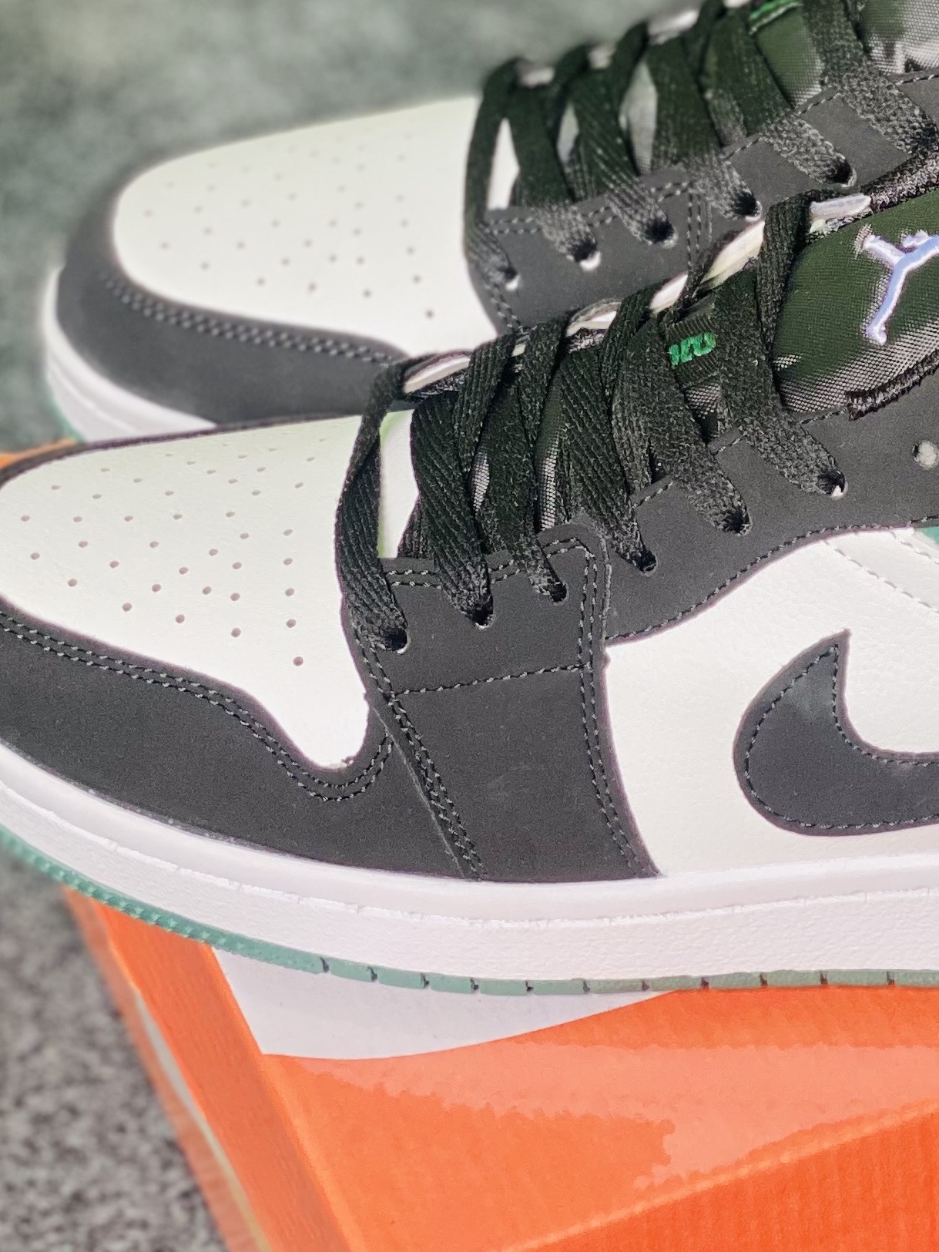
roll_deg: +0.5
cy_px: 497
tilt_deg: -38.8
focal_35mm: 129
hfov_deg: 11.4
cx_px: 894
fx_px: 4665
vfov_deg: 15.3
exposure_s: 1/122
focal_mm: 6
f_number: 2
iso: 125
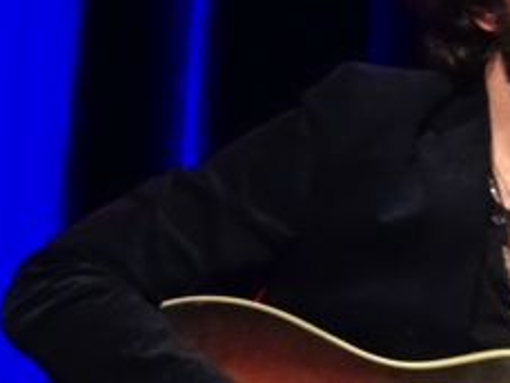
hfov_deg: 5.2
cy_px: 180
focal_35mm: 383
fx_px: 5646
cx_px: 566
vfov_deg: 3.9
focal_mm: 23.11
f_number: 5.6
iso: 2000
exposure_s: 1/20
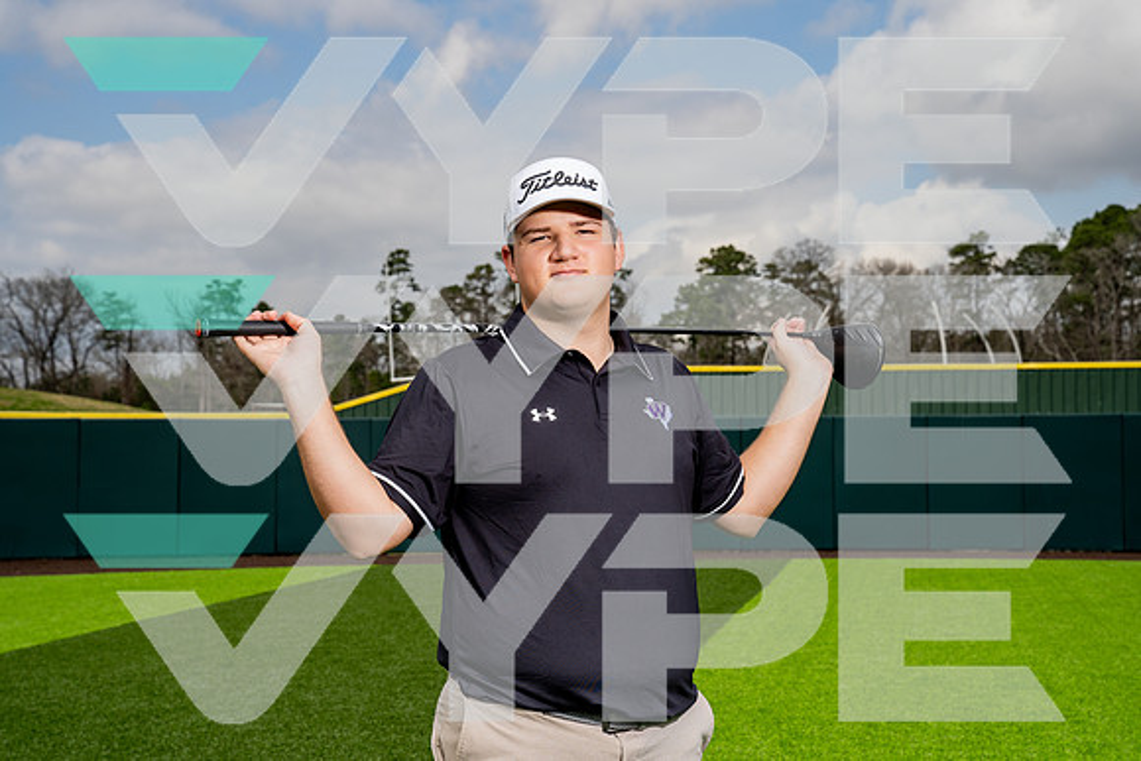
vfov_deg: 23.2
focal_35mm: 58
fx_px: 1850
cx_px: 570
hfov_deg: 34.3
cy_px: 380
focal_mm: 58
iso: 100
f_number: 9
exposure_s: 1/250
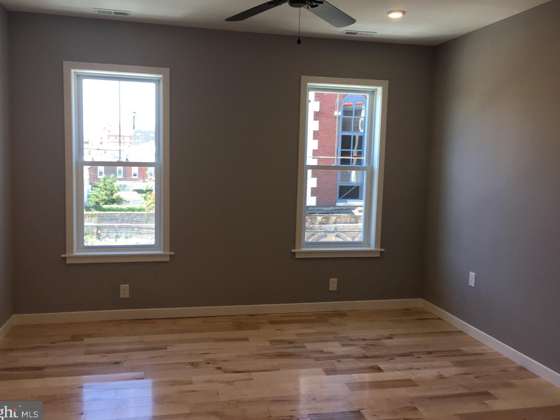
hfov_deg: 58.3
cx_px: 269
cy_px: 201
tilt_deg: -4.9
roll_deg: -0.6
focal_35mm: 31
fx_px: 501
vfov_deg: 45.4
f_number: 2.2
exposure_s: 1/60
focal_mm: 4.15
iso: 32
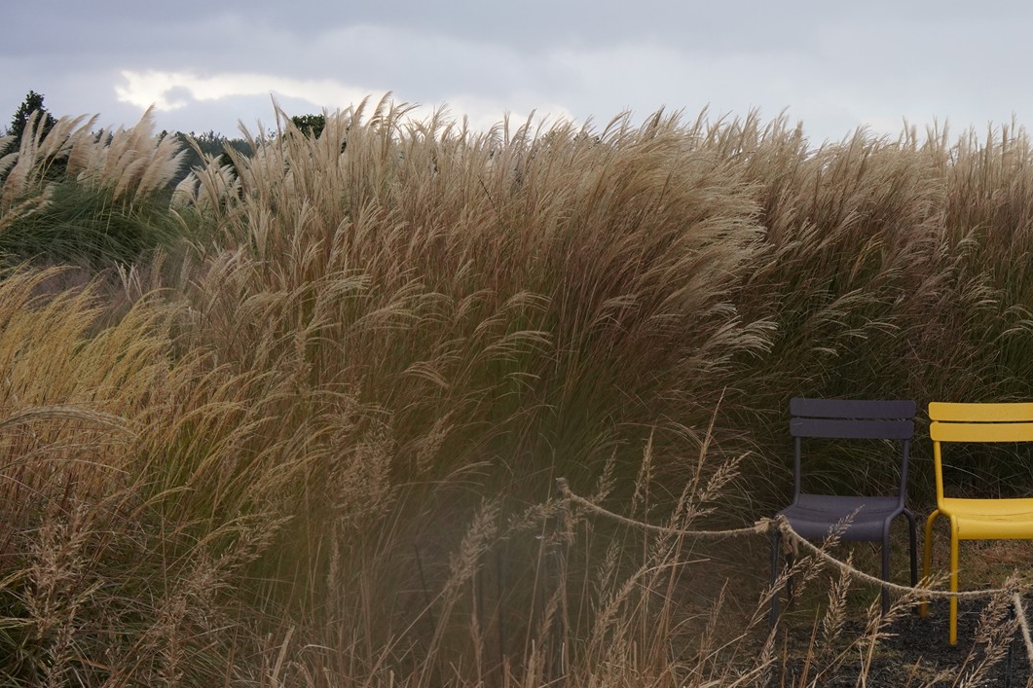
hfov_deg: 29.2
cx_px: 945
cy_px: 489
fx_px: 1893
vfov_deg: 20.5
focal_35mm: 66
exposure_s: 1/100
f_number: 13
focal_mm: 35
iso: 1250
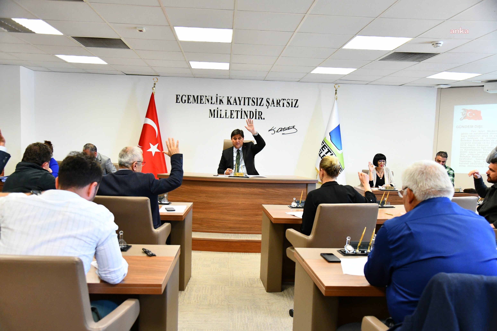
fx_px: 428
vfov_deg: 42.3
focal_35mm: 31
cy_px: 166
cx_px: 248
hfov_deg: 60.3
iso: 3200
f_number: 5
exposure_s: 1/125
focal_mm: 31
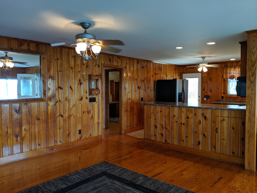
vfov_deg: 51.4
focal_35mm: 27
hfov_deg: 65.3
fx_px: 200
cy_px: 96
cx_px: 128
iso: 64
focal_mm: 4.44
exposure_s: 1/59.9
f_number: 1.8
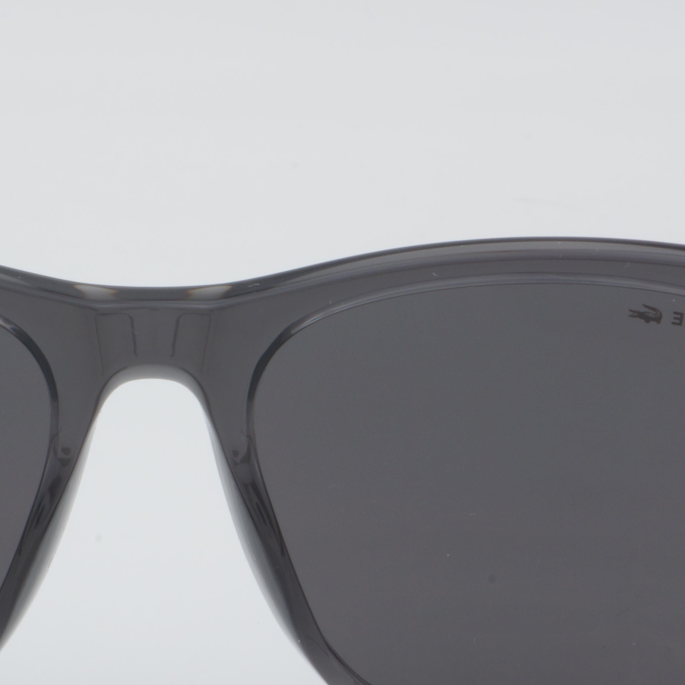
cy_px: 494
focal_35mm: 155
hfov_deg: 11.2
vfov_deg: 11.3
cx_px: 151
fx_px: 3470
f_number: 32
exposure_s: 1/3
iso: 100
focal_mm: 50
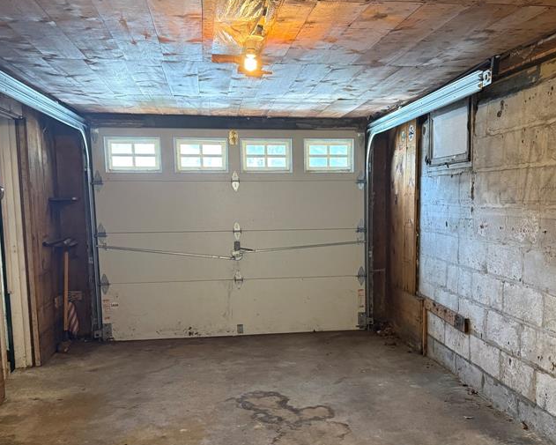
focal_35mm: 38
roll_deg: +0.3
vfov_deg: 38.9
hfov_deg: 47.7
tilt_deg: -7.1
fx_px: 625
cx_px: 324
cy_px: 275
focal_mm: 6.76
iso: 400
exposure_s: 1/60
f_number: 1.78
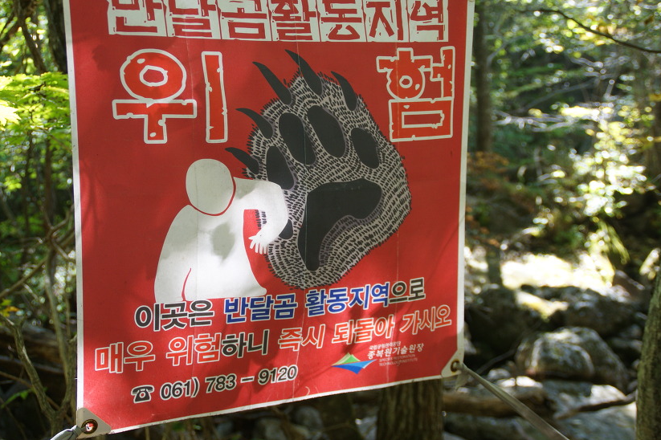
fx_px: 1112
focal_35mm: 61
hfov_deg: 33.1
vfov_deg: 22.4
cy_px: 189
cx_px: 293
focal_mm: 35
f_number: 4.5
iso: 100
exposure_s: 1/60
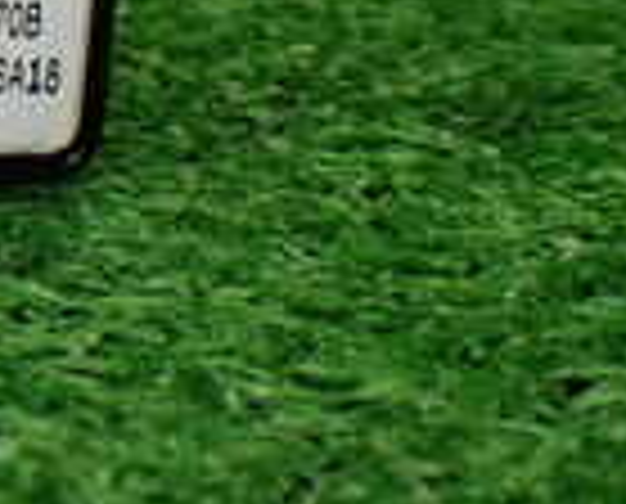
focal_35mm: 126
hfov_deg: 13.1
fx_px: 2341
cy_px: -58
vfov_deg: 12.1
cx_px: -635
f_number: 2.3
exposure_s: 1/125
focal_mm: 5.4
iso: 250
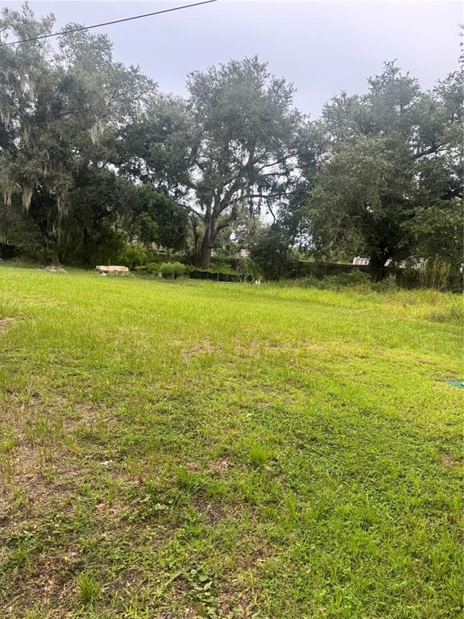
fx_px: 429
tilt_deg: -6.4
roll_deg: -2.8
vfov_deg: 71.6
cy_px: 310
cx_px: 232
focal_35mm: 24
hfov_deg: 56.8
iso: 80
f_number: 1.78
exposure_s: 1/822
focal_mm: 6.76
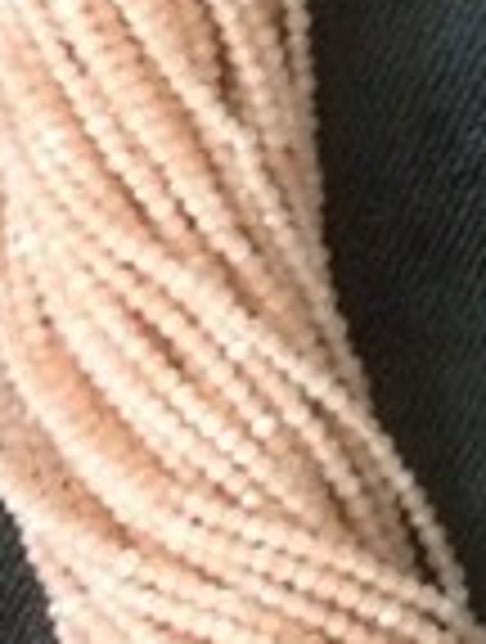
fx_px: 2274
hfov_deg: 11.7
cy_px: 54
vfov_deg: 15.9
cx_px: 736
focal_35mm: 122
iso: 250
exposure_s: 1/20
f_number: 2.4
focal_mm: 4.28
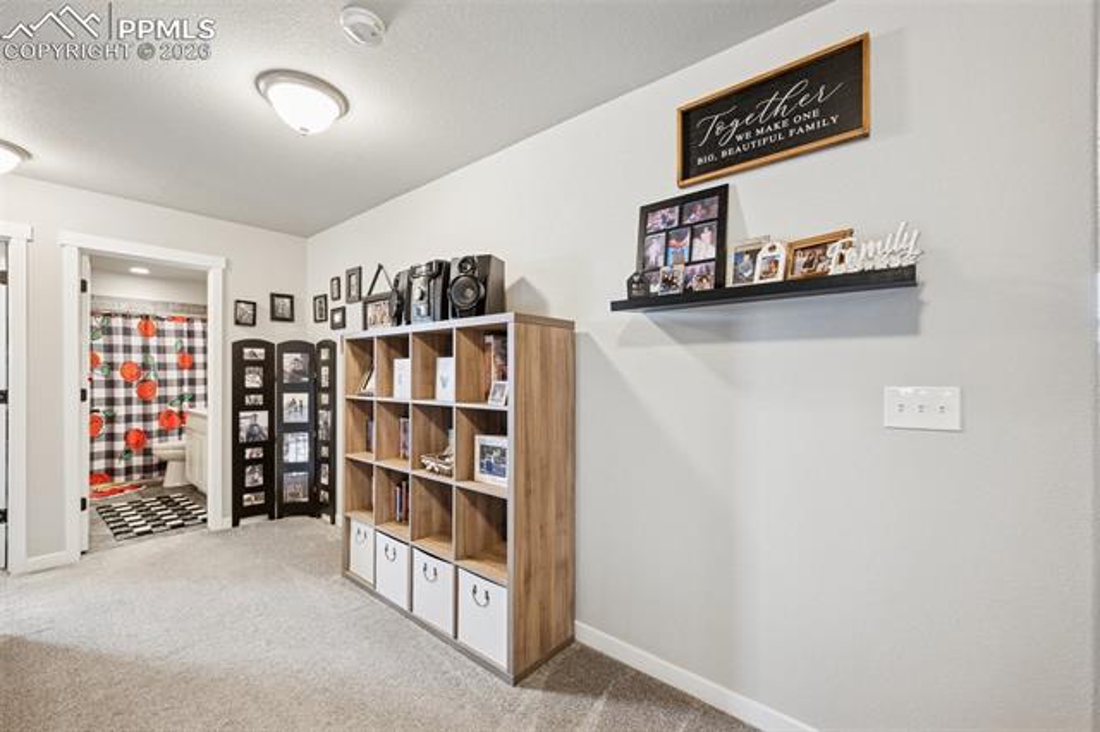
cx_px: 550
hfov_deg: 100.4
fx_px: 458
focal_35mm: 15
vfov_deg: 77.3
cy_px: 366
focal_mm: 15
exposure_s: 1/2.5
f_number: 11
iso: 800
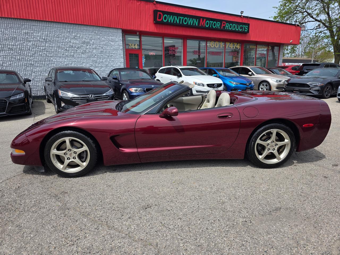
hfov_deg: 73.9
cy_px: 128
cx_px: 170
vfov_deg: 58.9
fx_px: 226
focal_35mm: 23
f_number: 1.7
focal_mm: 6.3
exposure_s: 1/4889
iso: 80
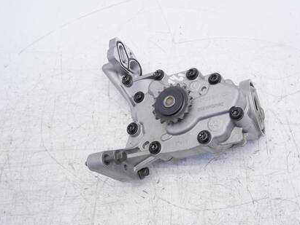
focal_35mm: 35
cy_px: 103
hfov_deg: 52.4
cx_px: 173
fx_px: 304
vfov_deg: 40.7
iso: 200
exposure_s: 1/125
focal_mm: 15
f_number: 3.7
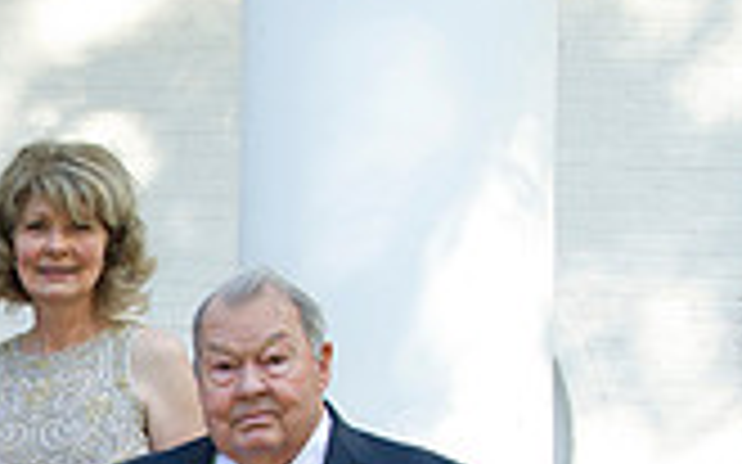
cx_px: -337
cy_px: 730
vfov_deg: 11.9
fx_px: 2102
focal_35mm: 104
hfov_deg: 18.1
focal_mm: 29
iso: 500
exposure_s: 1/160
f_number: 5.6
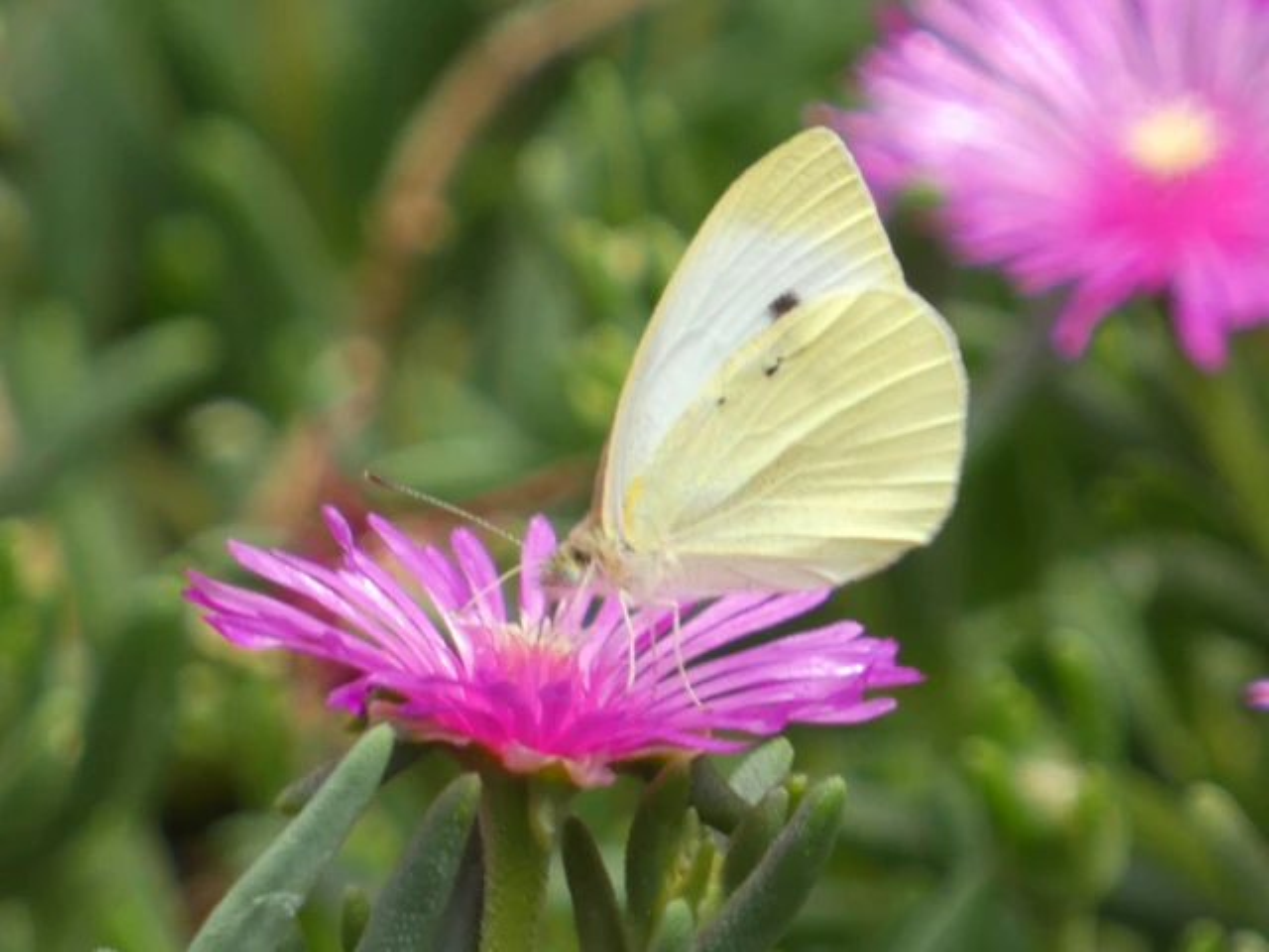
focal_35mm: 1033
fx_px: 37869
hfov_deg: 1.9
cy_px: 476
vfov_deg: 1.4
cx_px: 634
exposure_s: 1/125
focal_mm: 185
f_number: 5.6
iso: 160
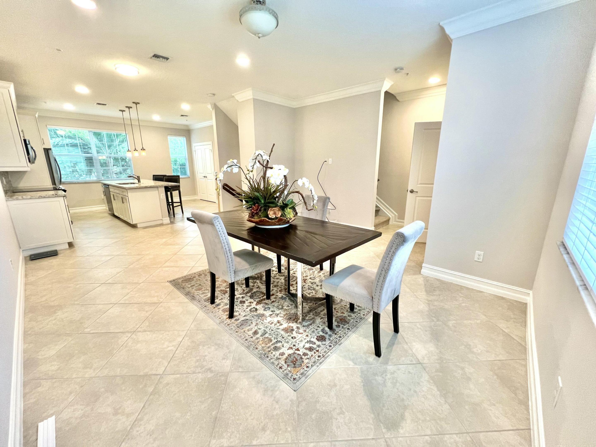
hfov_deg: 106.2
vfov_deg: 89.9
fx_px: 224
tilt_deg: -14.6
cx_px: 298
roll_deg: +0.5
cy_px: 224
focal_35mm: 13
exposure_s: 1/60
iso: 200
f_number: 1.8
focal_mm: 1.57
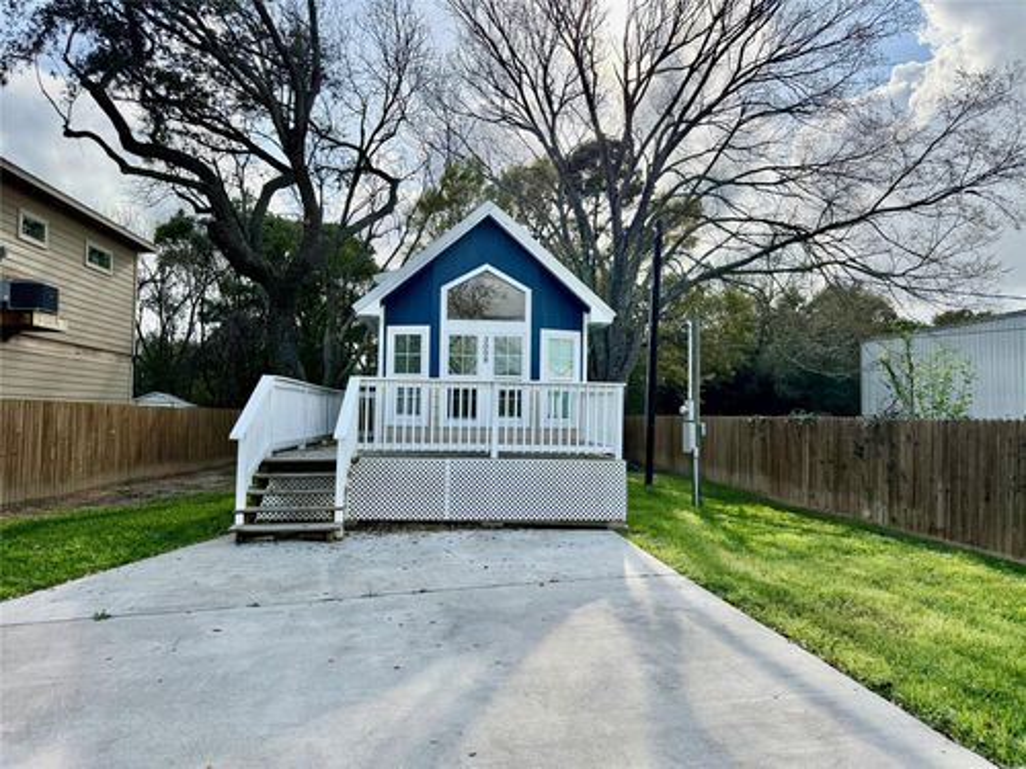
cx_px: 513
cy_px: 384
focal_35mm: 24
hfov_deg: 71.6
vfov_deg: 56.8
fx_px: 711
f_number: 1.78
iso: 100
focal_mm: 6.76
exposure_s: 1/5319
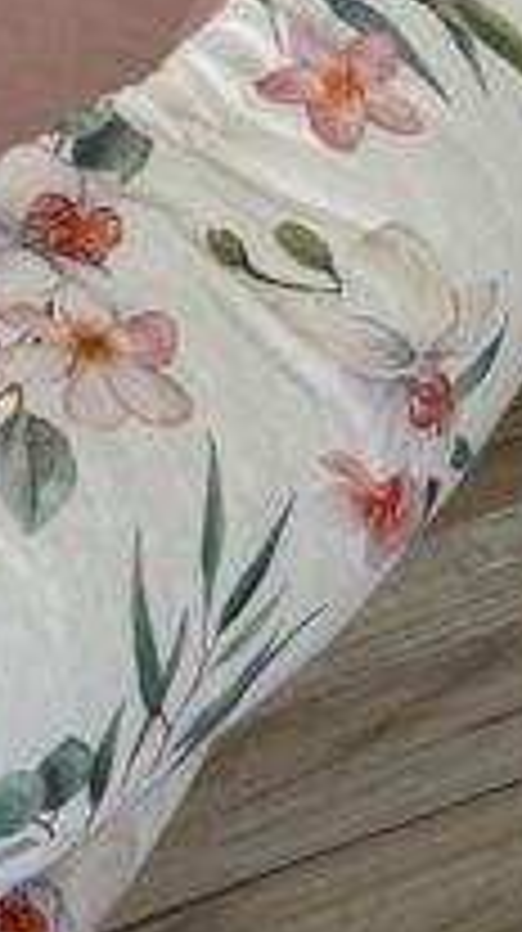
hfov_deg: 6.0
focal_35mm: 202
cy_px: -450
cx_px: -153
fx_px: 4985
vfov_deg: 10.3
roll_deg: +0.2
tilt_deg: -42.8
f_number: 1.78
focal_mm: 6.76
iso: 50
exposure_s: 1/121
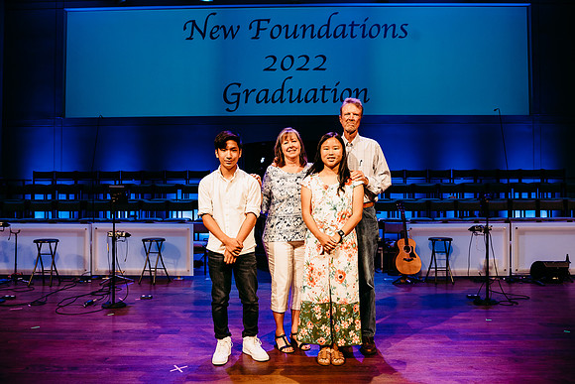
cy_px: 192
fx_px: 454
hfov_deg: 64.7
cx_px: 279
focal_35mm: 28
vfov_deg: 45.8
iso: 1000
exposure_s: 1/200
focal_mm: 27
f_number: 4
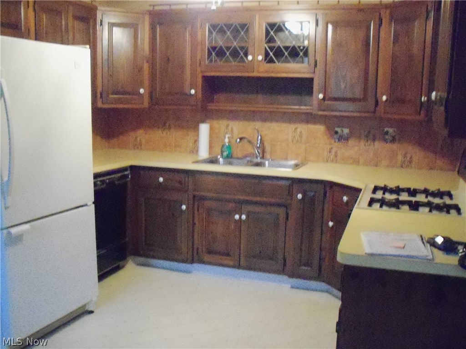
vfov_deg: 37.7
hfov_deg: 49.0
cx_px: 233
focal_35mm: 38
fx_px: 512
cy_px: 174
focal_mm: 6.3
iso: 1600
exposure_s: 1/50
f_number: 3.5
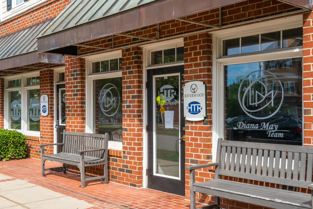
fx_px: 356
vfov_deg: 32.6
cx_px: 110
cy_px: 118
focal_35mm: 41
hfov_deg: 46.8
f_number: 8
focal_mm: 21
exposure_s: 1/500
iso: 320
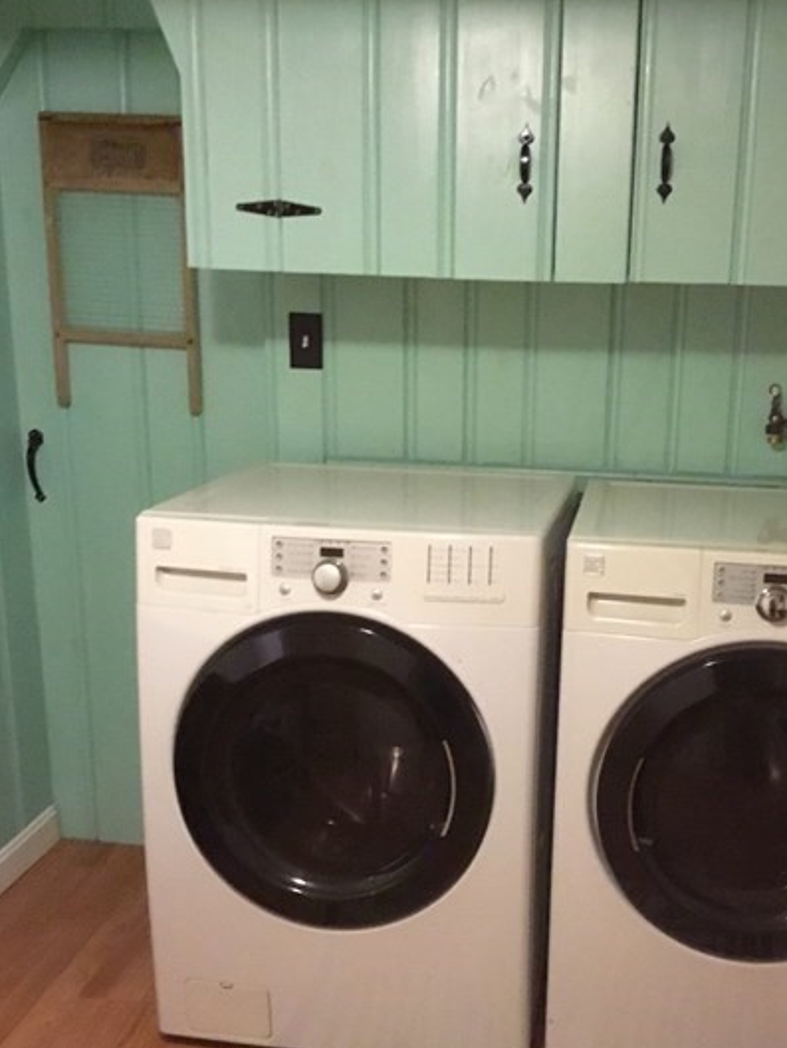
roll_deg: -1.2
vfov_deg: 41.8
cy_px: 650
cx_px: 535
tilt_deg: -15.9
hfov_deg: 31.9
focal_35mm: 45
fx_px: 1364
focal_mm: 3.3
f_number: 2.4
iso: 320
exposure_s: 1/15
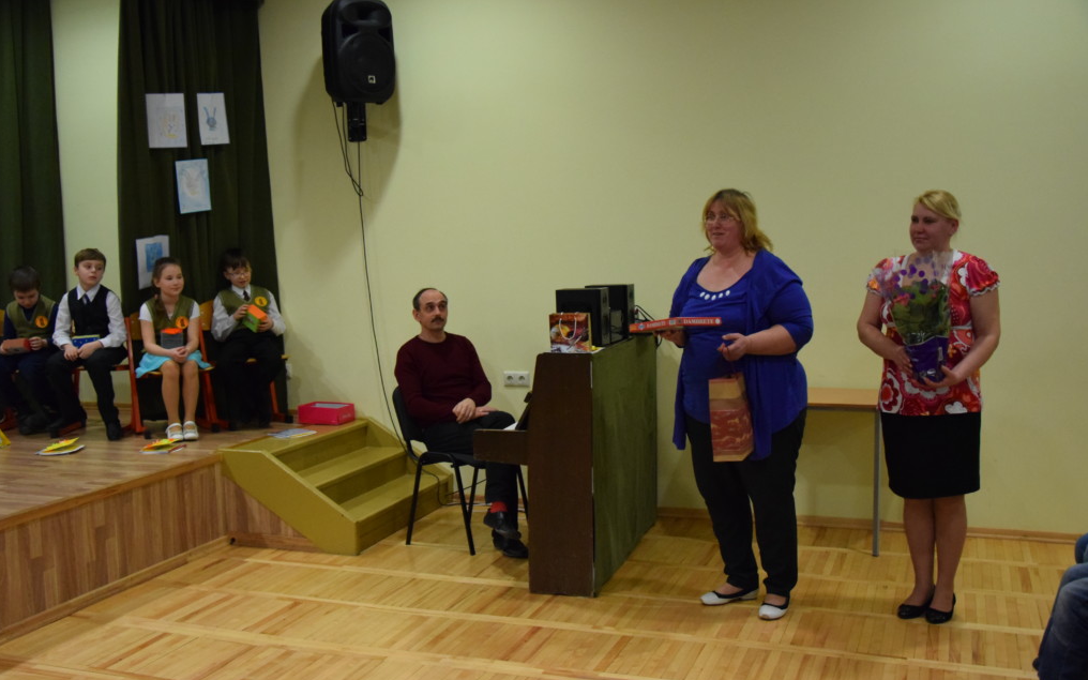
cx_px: 542
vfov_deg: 33.2
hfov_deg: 50.9
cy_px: 356
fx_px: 1142
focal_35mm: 39
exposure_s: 1/200
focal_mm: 25
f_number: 4
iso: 3200
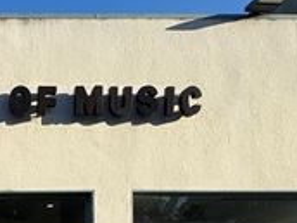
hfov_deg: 31.9
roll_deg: +0.4
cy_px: 271
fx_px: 446
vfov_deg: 25.1
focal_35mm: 52
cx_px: -41
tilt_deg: -0.3
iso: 50
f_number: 2.2
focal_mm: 2.22
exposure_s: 1/1420
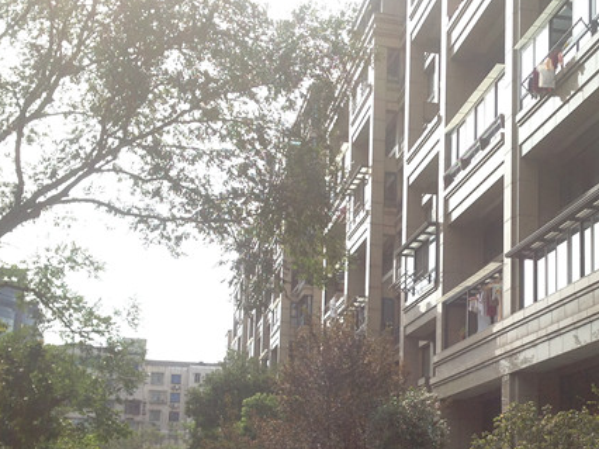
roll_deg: -2.2
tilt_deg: +8.2
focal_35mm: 62
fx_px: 1072
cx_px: 442
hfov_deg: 30.7
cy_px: 356
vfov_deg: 23.3
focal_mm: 4.12
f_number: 2.4
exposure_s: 1/834
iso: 50
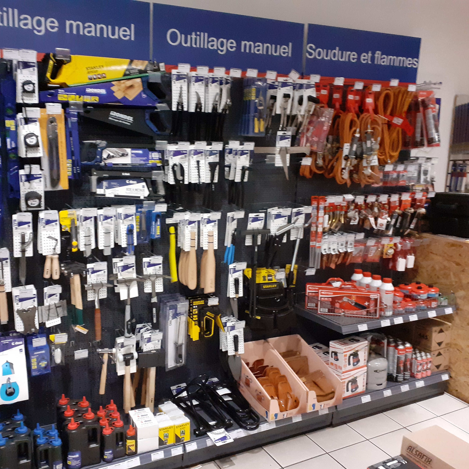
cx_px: 194
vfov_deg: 51.1
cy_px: 236
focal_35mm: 32
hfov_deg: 50.9
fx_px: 491
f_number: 1.9
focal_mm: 3.6
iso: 640
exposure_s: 1/25
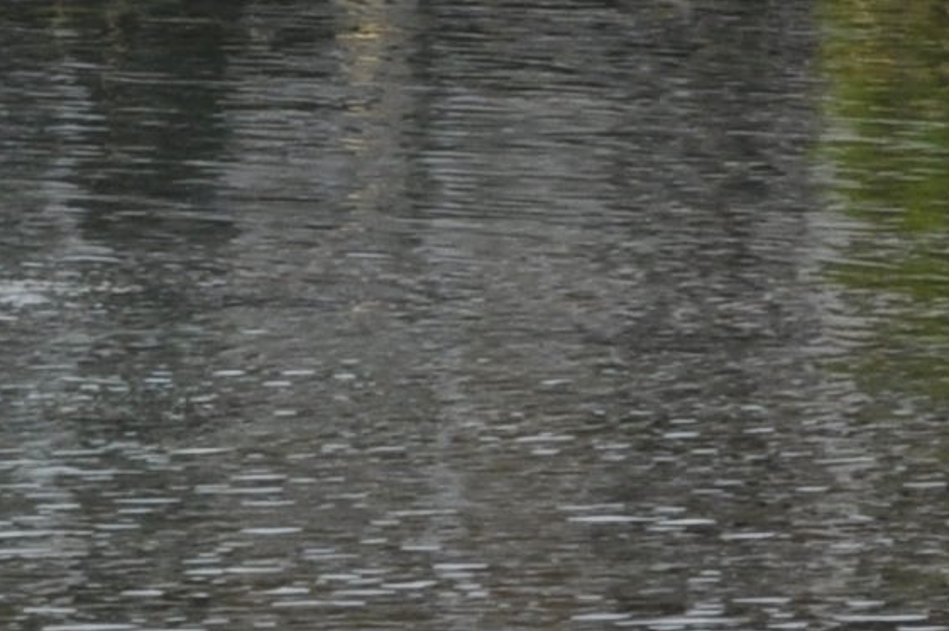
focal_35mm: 596
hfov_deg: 3.5
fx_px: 15697
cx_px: 579
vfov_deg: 2.3
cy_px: -1462
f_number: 16
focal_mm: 52
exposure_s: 1/200
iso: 200
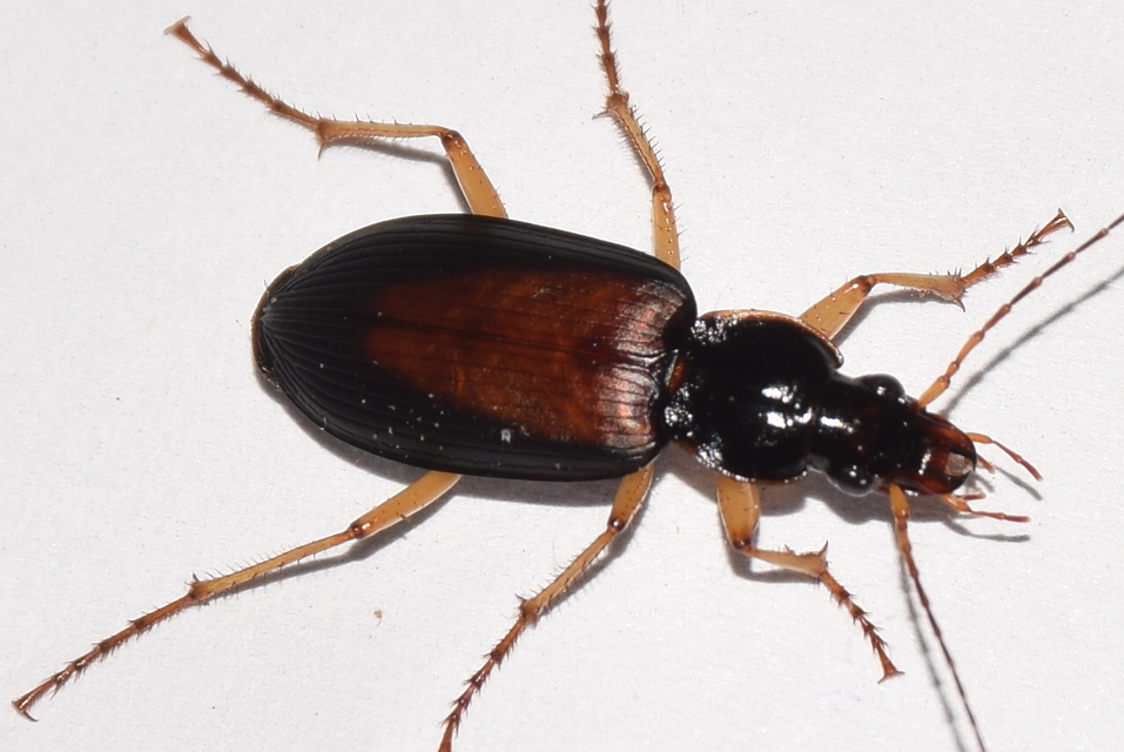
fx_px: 6562
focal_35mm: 210
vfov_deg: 6.6
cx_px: 562
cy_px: 376
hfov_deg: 9.8
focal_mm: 140
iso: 100
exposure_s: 1/160
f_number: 13
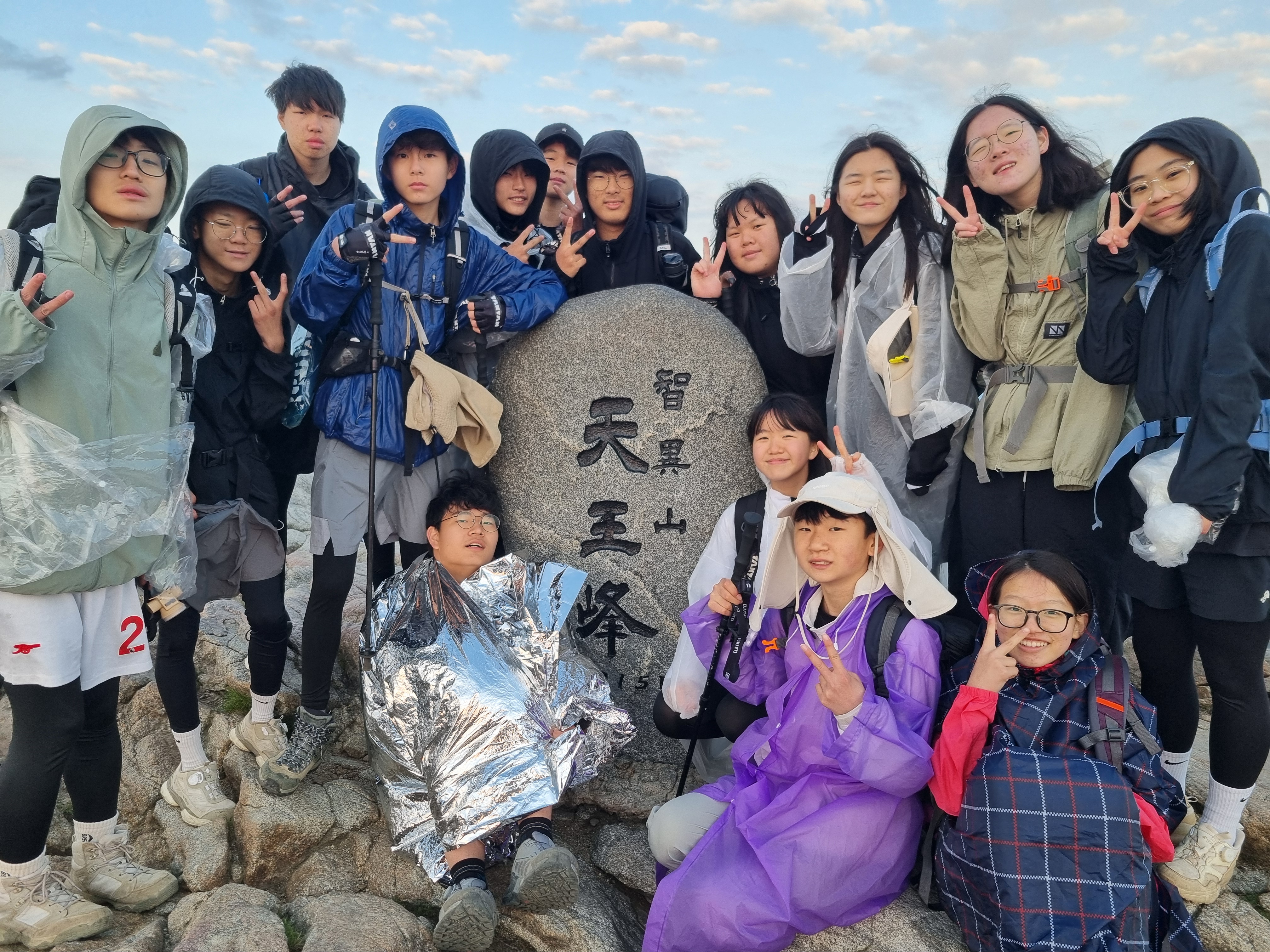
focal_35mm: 26
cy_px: 476
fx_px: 954
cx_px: 635
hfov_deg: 67.3
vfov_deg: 53.1
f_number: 1.8
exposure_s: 1/198
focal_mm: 5.4
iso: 50
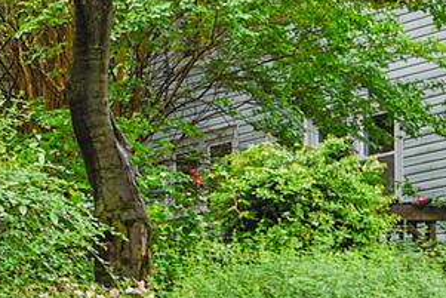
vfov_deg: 7.7
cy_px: 36
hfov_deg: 10.4
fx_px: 2194
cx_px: -520
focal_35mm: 177
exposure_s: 1/100
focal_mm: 26
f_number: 5
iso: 100
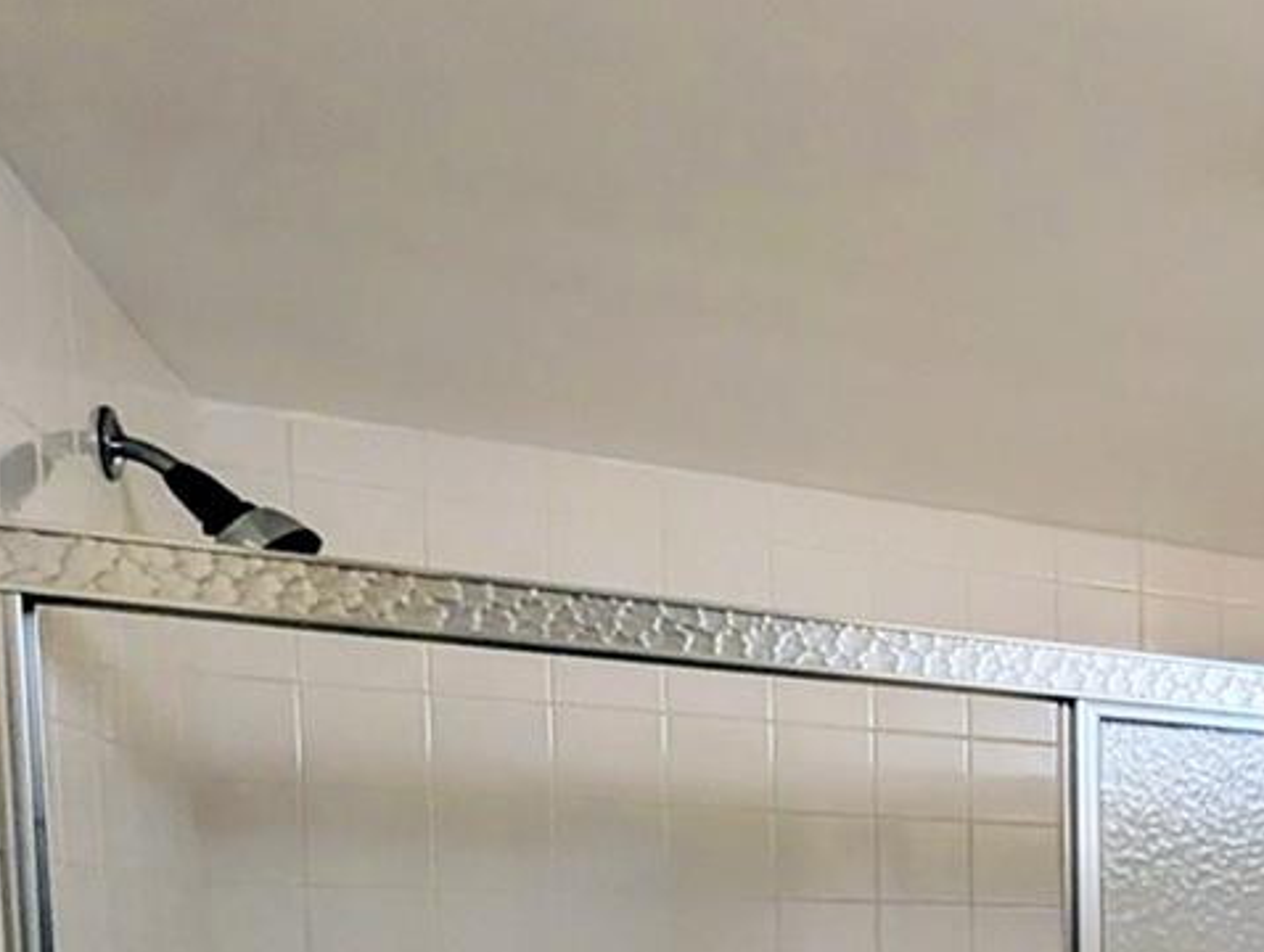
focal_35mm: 40
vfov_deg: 31.7
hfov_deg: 31.4
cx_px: 1769
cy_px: 1058
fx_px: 1463
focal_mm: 2.02
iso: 44
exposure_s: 1/164
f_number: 1.7
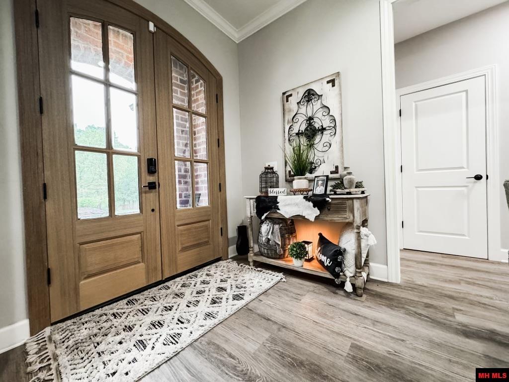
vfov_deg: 85.7
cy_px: 191
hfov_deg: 102.1
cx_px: 254
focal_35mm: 14
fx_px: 206
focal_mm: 2.22
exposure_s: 1/60
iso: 400
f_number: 2.2
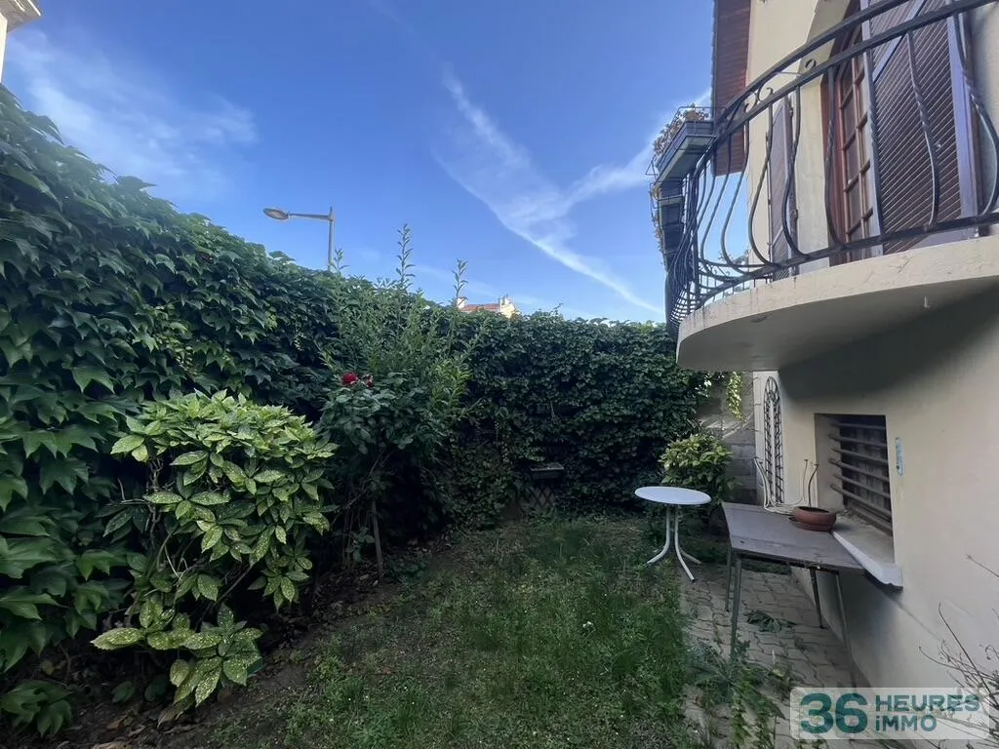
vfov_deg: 89.9
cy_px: 374
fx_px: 375
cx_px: 500
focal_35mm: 13
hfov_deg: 106.2
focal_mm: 1.57
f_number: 1.8
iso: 32
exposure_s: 1/467
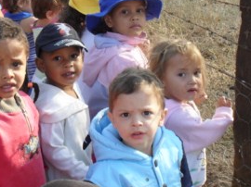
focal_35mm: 83
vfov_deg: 17.7
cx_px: 97
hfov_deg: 23.5
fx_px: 601
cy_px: 62
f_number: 3.2
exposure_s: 1/180
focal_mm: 6.3
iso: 100
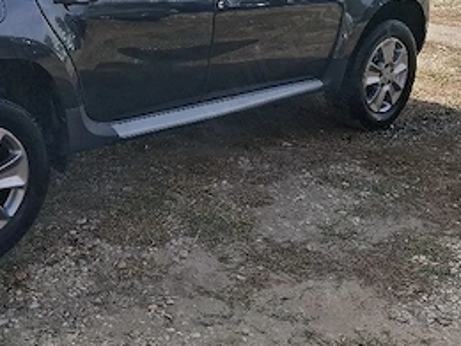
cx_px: 106
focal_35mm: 53
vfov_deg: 26.7
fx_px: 706
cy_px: 44
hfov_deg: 35.2
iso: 50
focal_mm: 5.54
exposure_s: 1/1429
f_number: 1.8
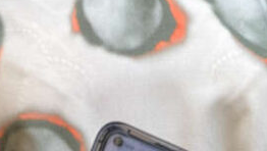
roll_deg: +0.4
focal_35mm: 102
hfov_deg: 19.8
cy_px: -159
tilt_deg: +3.0
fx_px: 723
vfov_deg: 10.8
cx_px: -45
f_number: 1.78
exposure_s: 1/174
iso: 64
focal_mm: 6.76
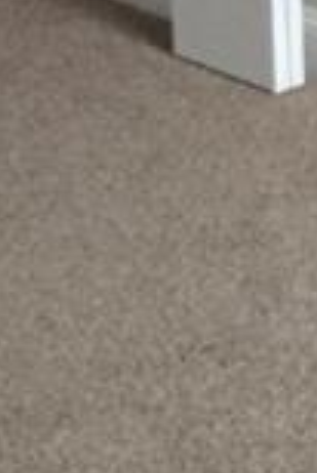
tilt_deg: -5.4
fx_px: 1977
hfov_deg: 9.2
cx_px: 83
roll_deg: +2.7
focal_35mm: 150
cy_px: -445
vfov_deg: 12.2
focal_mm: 4.15
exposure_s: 1/4
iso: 80
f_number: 2.2
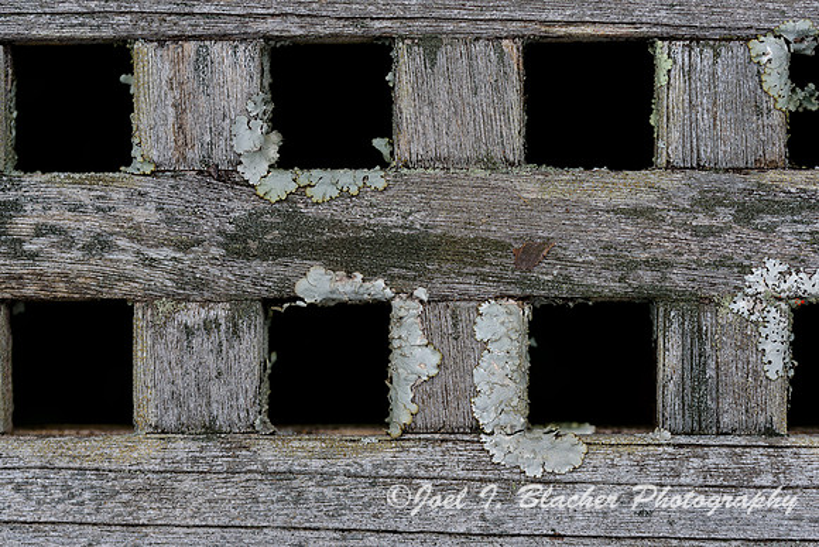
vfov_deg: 15.2
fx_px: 2048
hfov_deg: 22.6
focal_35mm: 90
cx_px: 410
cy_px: 274
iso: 220
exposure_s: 1/400
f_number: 5.6
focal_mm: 90
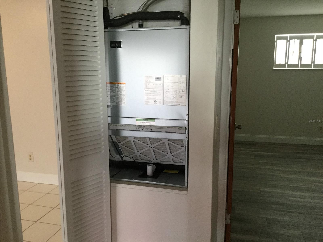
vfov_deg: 45.4
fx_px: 289
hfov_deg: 58.4
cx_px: 162
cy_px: 121
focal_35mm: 31
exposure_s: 1/30
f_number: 2.4
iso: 125
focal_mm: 3.3
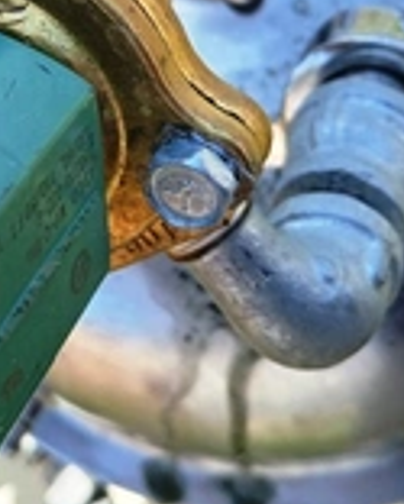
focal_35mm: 65
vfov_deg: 28.3
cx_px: 58
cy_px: 78
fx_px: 971
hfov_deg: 23.0
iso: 20
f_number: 1.8
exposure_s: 1/156
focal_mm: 3.98
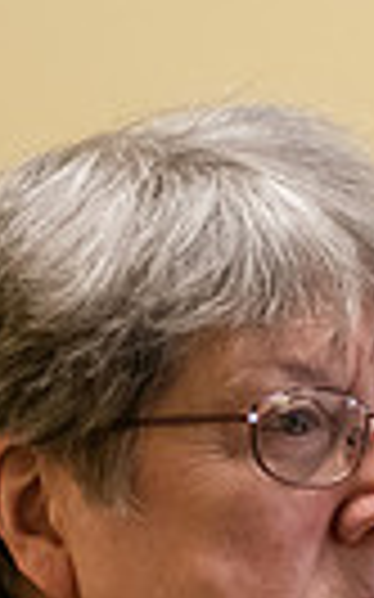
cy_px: 717
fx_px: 5094
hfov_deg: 4.2
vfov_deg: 6.7
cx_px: 415
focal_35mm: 312
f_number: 3.2
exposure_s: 1/200
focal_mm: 70
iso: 2000
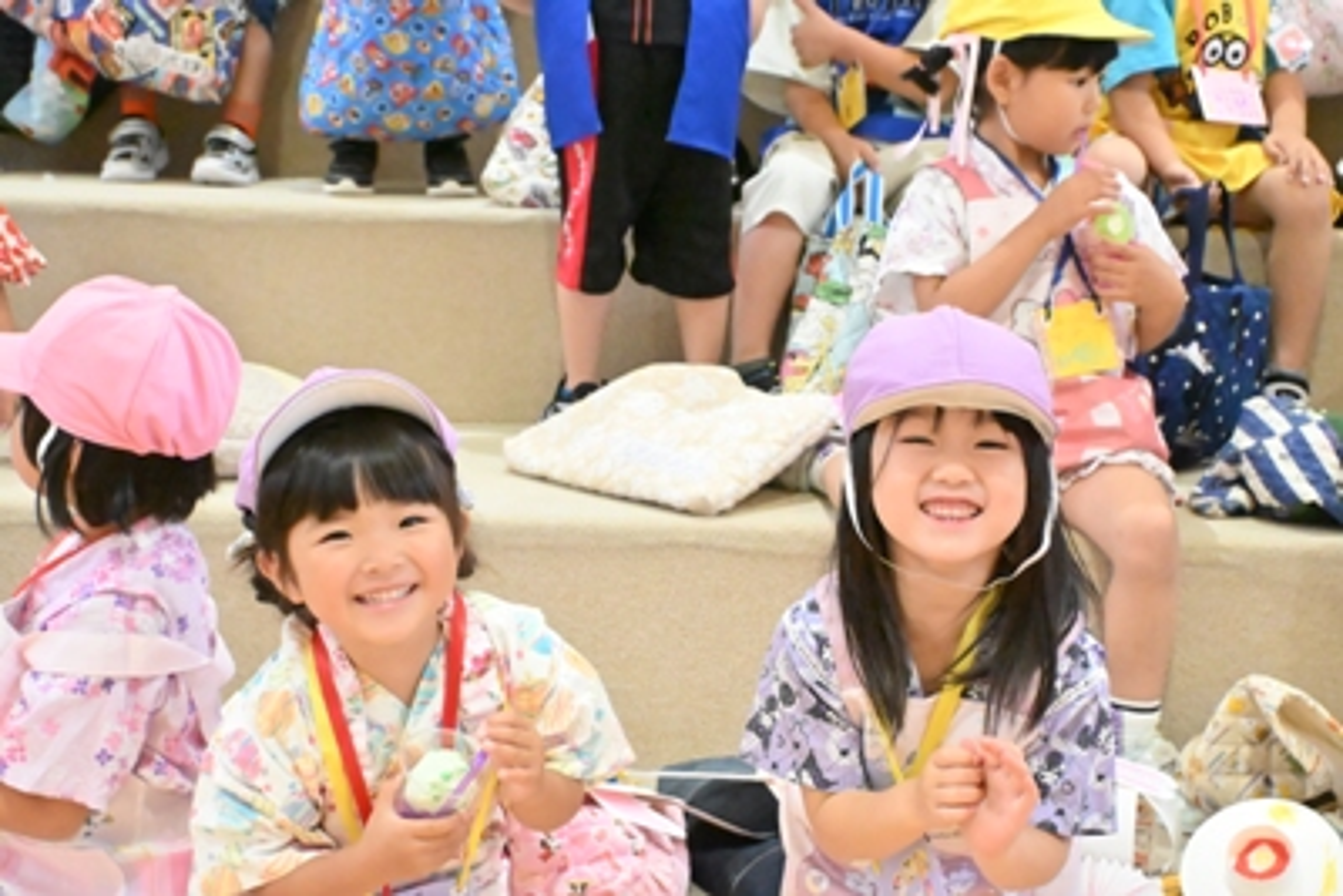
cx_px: 672
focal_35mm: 56
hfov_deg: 35.9
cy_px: 448
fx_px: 2071
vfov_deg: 24.4
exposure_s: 1/1000
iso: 20000
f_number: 6.3
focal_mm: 37
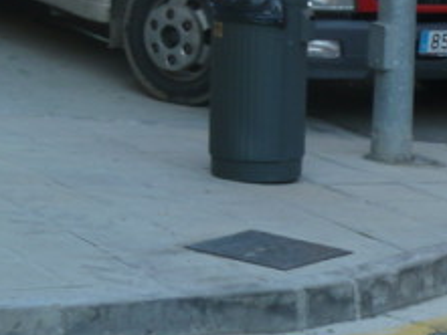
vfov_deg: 3.9
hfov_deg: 5.3
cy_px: -115
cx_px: 168
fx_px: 4858
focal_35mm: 376
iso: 80
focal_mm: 21
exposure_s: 1/60
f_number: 4.4
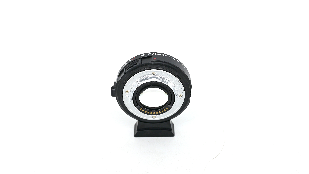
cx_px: 154
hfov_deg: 39.2
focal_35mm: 53
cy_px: 102
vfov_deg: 22.6
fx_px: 434
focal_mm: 50
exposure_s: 1/60
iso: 100
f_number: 7.1
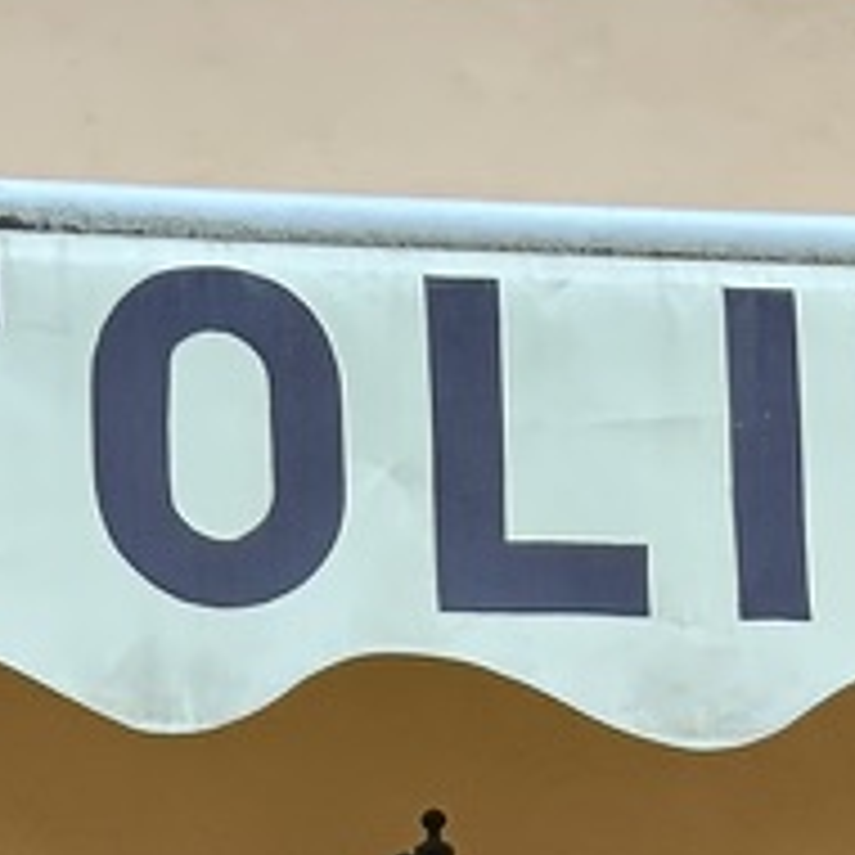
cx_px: 266
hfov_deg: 14.0
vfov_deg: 11.8
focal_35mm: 124
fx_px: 3465
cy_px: 1966
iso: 100
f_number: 1.5
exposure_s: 1/100
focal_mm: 5.7
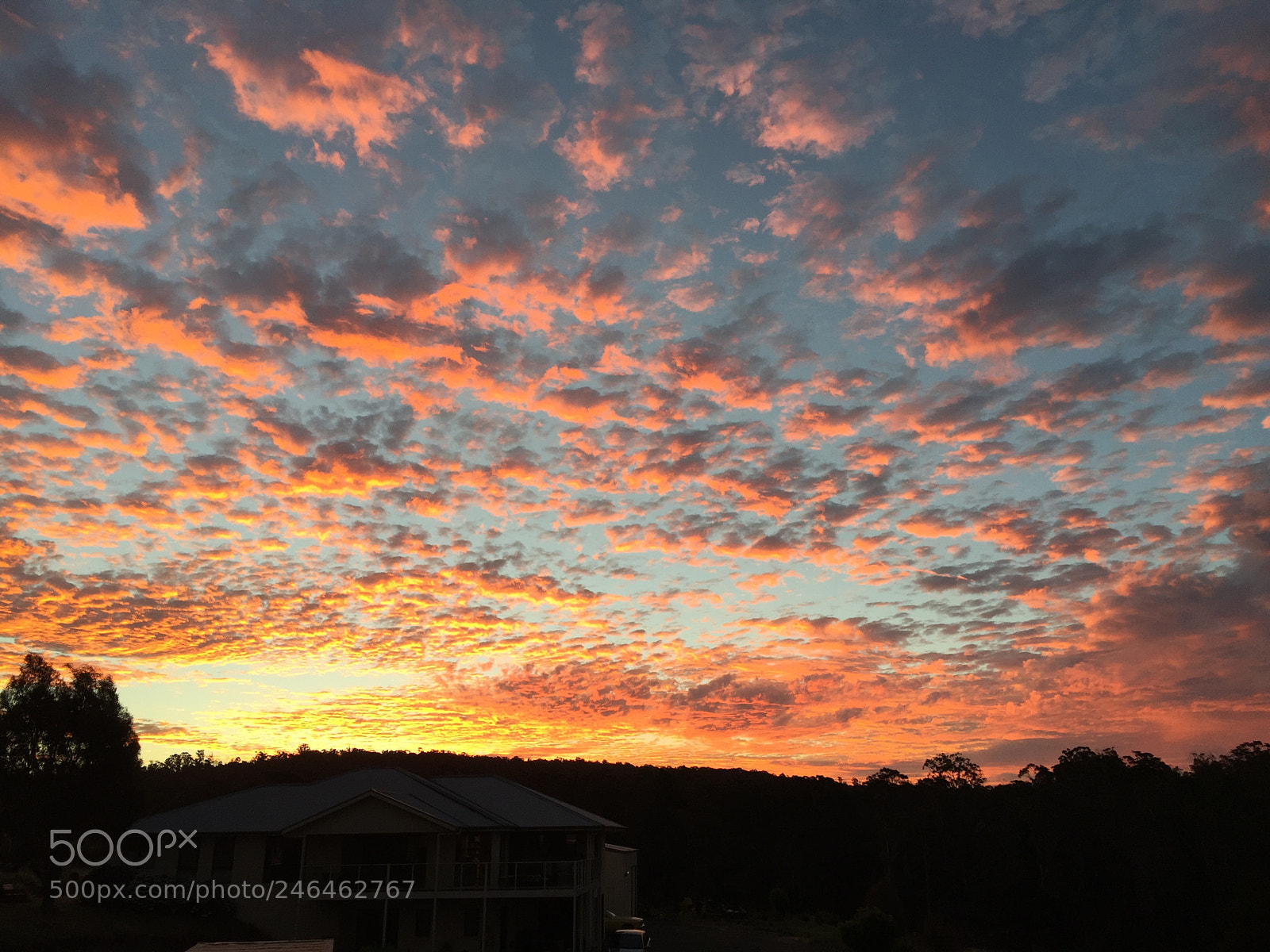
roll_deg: -0.7
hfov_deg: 61.7
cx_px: 635
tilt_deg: +19.2
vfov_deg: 48.2
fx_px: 1064
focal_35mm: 29
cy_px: 476
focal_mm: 4.15
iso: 32
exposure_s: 1/100
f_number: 2.2
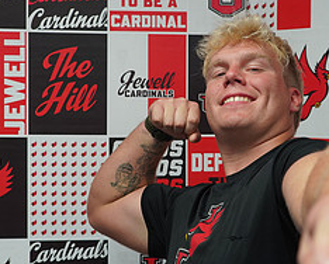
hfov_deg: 26.3
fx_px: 702
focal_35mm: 72
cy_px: 144
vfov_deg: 21.3
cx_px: 194
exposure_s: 1/160
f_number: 4
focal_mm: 31
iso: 1000
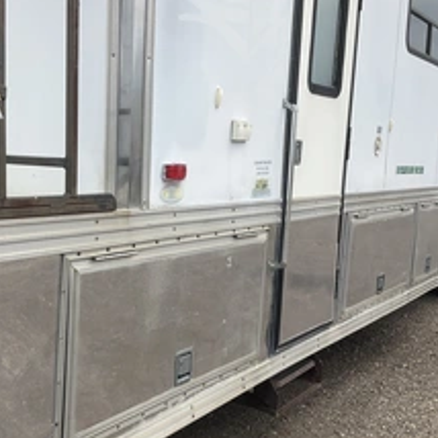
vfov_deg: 35.3
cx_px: 176
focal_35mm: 48
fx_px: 687
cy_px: 252
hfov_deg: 35.2
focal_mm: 3
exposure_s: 1/1144
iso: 25
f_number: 1.8
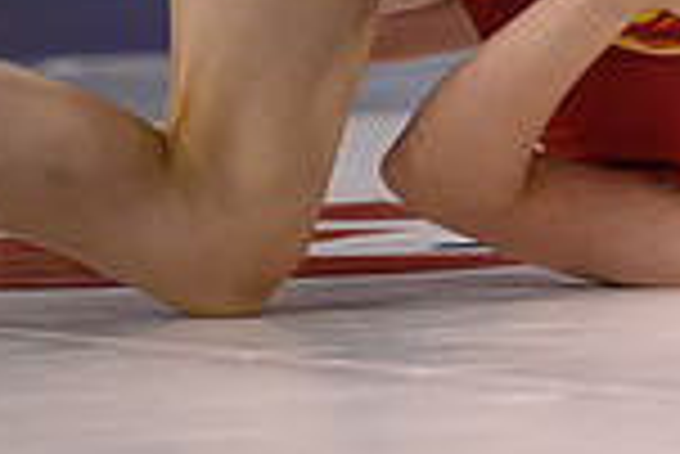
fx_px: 12308
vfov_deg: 2.1
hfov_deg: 3.1
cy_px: 196
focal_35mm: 651
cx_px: 1207
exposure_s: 1/800
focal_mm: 170
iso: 1600
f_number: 2.8
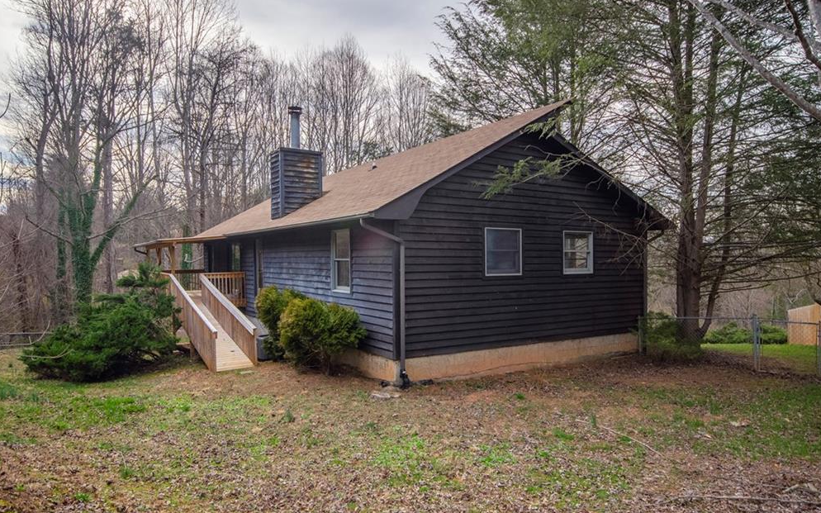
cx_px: 406
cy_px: 265
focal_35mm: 22
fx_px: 492
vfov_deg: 55.0
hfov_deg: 79.7
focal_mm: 14
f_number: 7.1
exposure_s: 1/1250
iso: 500
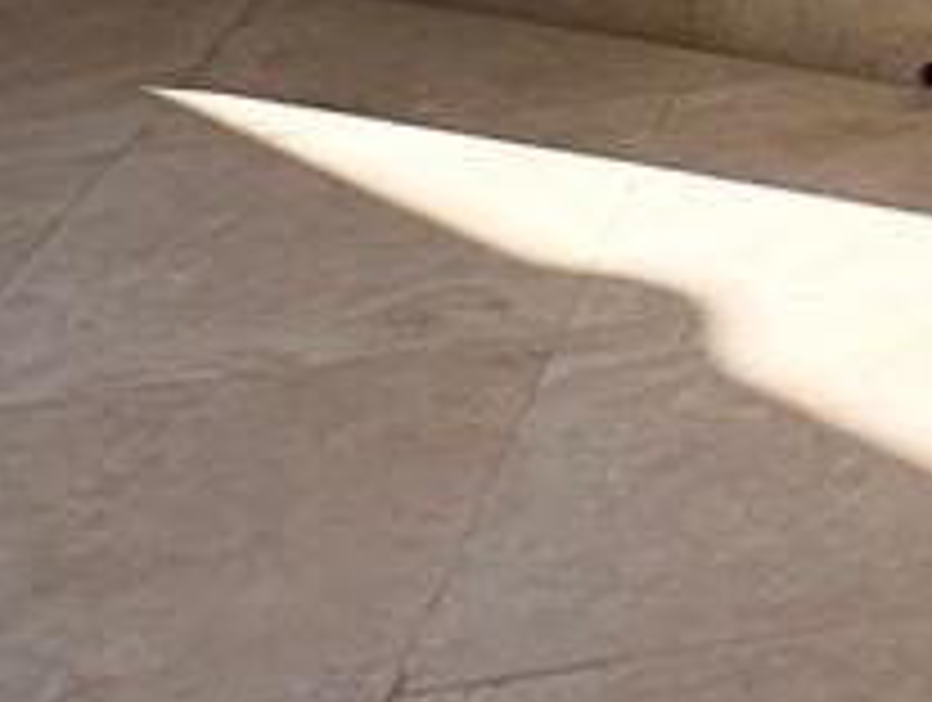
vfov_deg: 10.5
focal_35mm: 108
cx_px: 1941
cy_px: -1269
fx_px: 2913
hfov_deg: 14.6
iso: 50
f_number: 2.2
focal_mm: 2.22
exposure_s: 1/4132
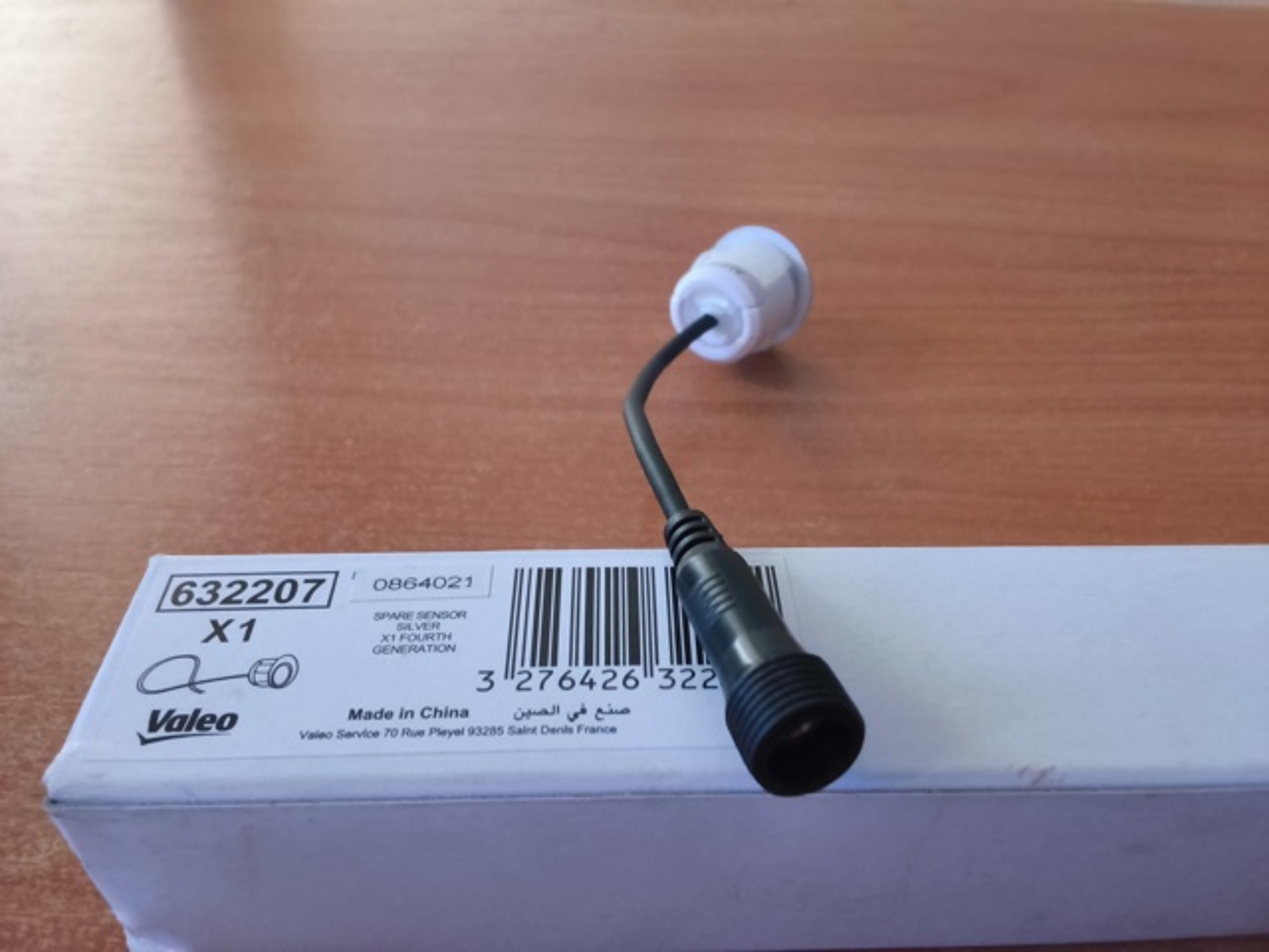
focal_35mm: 27
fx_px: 990
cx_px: 634
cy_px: 476
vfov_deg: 51.4
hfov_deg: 65.3
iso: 500
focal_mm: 2.87
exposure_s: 1/33.3
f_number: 2
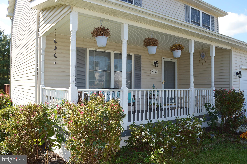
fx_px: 185
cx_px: 124
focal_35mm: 27
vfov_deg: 47.8
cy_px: 82
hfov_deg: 67.4
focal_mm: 18
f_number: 5.6
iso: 100
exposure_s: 1/200
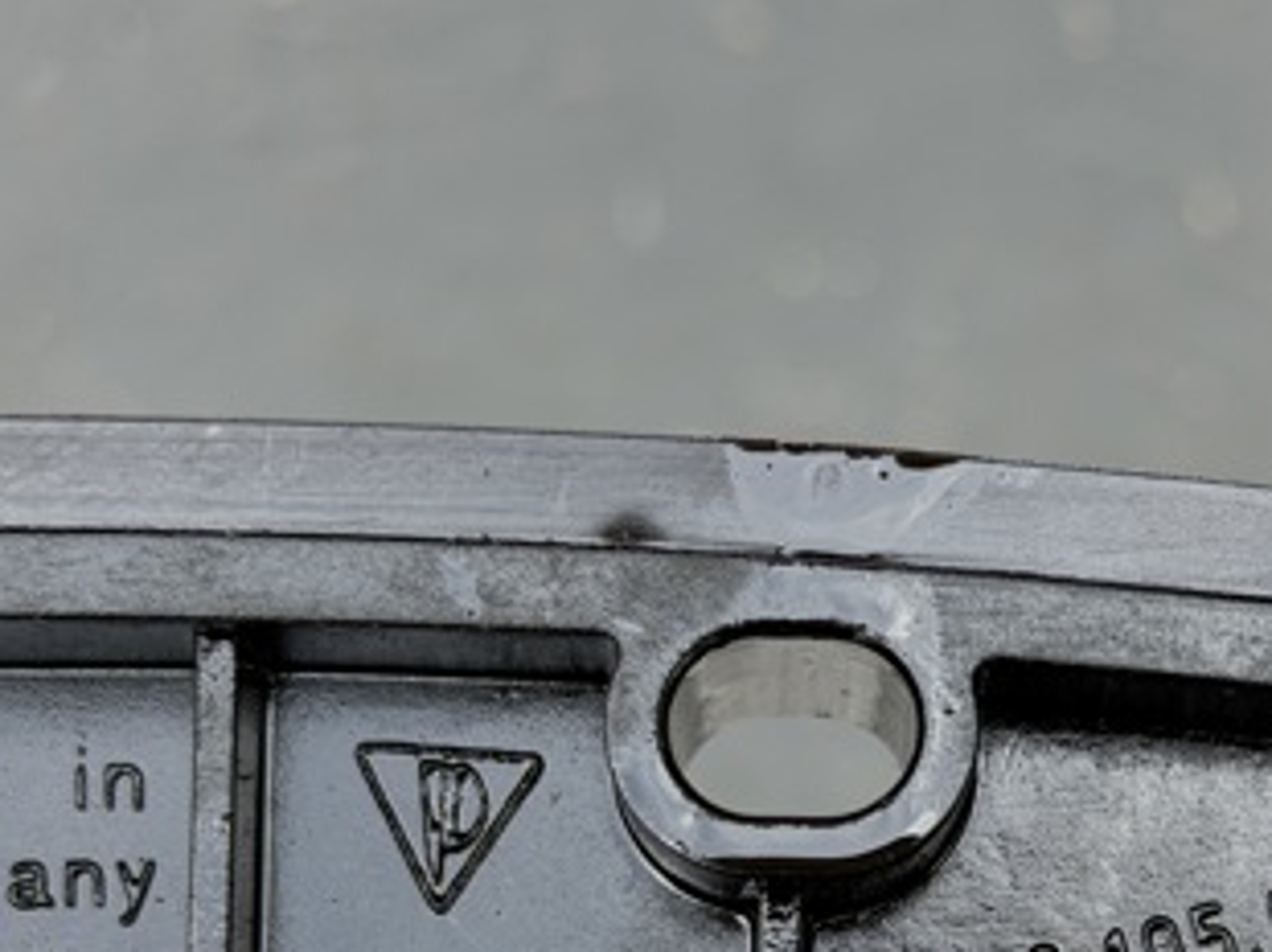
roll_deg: +14.7
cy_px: 880
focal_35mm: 99
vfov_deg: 14.7
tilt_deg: -43.9
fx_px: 3635
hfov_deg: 19.8
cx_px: 874
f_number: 1.78
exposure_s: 1/202
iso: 50
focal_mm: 6.76
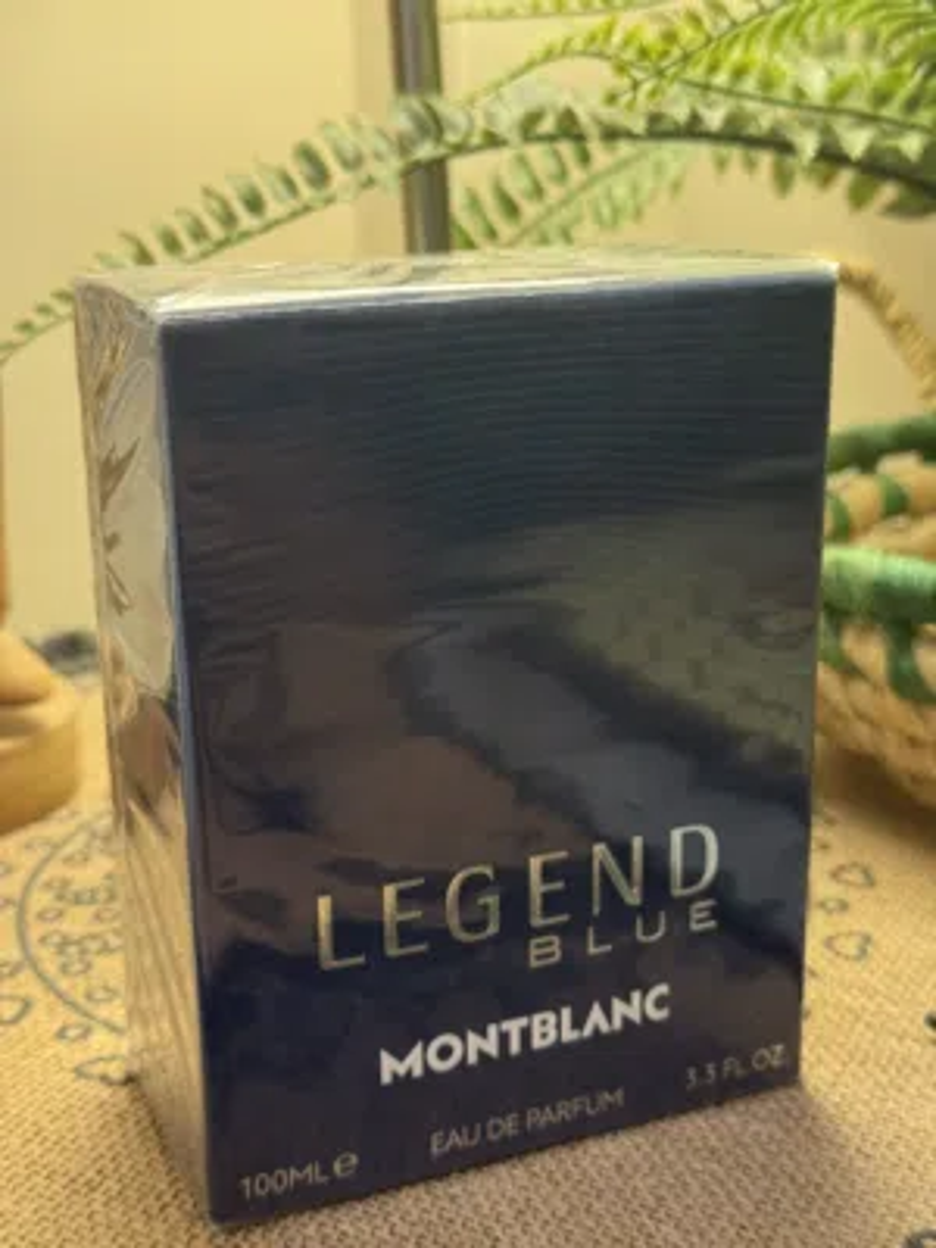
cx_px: 468
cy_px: 624
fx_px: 1731
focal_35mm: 48
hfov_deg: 30.3
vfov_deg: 39.7
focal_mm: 6.76
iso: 250
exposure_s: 1/33
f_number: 1.78
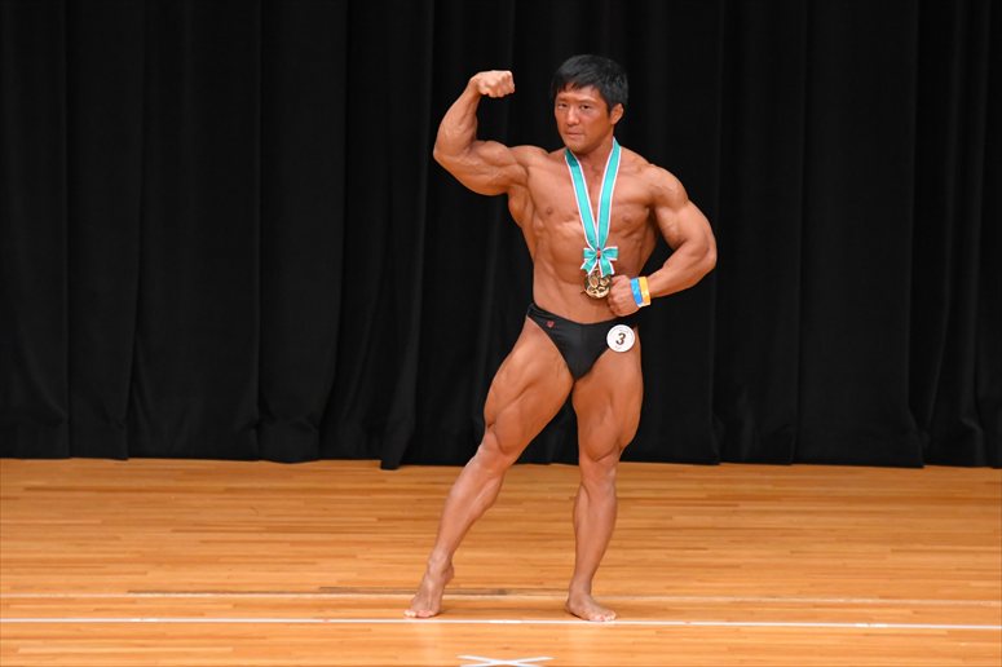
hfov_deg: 6.9
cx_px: 501
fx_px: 8346
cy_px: 334
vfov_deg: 4.6
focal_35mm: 300
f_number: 5.6
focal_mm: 200
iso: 4000
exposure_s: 1/400
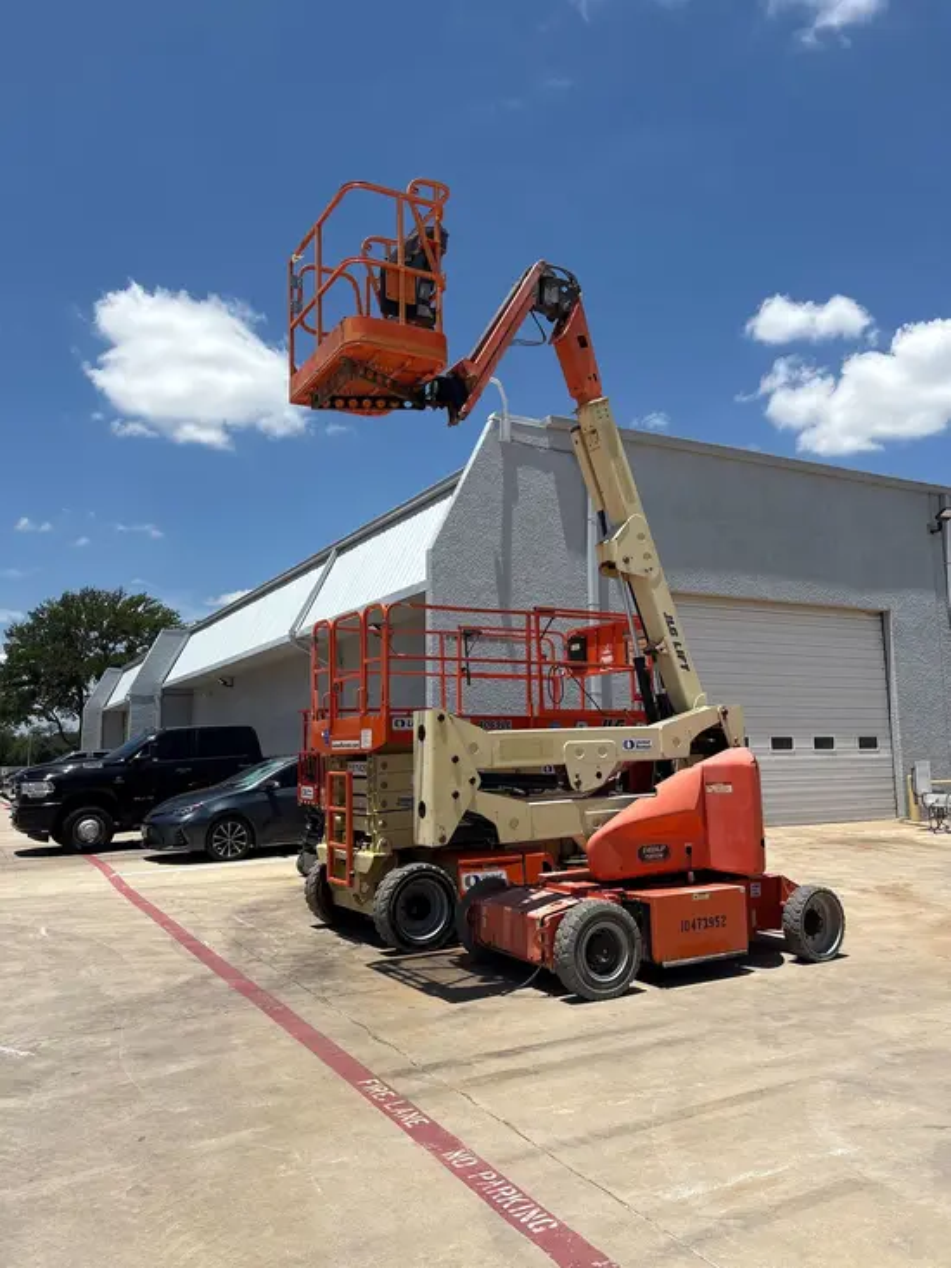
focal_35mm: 26
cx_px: 476
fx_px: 952
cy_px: 634
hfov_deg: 53.1
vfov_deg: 67.3
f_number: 1.6
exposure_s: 1/5814
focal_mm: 5.96
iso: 50
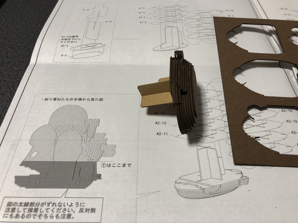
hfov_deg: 63.4
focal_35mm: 28
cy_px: 112
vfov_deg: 49.7
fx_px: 241
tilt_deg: -50.4
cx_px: 149
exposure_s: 1/20
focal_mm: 3.99
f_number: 1.8
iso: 40
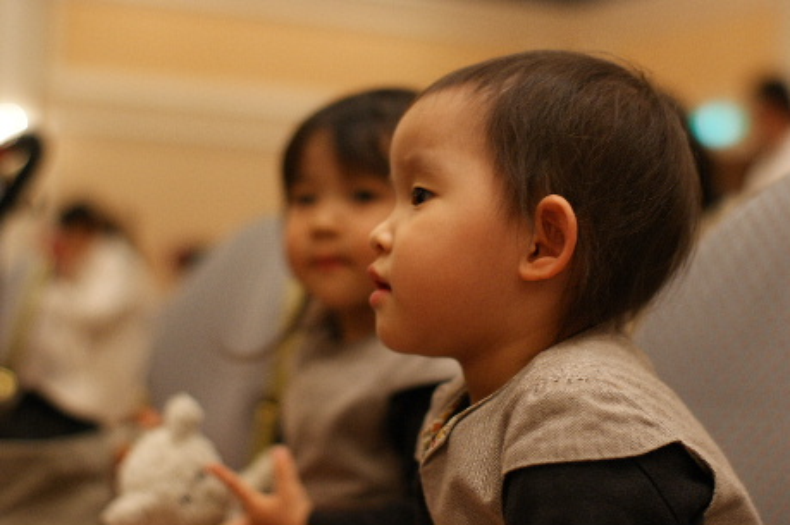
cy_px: 262
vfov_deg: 18.1
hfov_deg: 27.0
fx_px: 1644
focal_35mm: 75
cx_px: 395
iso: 320
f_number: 2
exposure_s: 1/80
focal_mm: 50
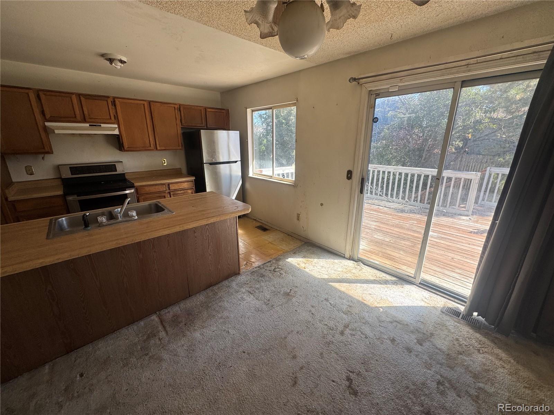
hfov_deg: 102.1
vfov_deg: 85.7
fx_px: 224
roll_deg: -0.8
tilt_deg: -18.1
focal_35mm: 14
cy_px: 208
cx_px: 277
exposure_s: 1/347
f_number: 2.2
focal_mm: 2.22
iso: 40
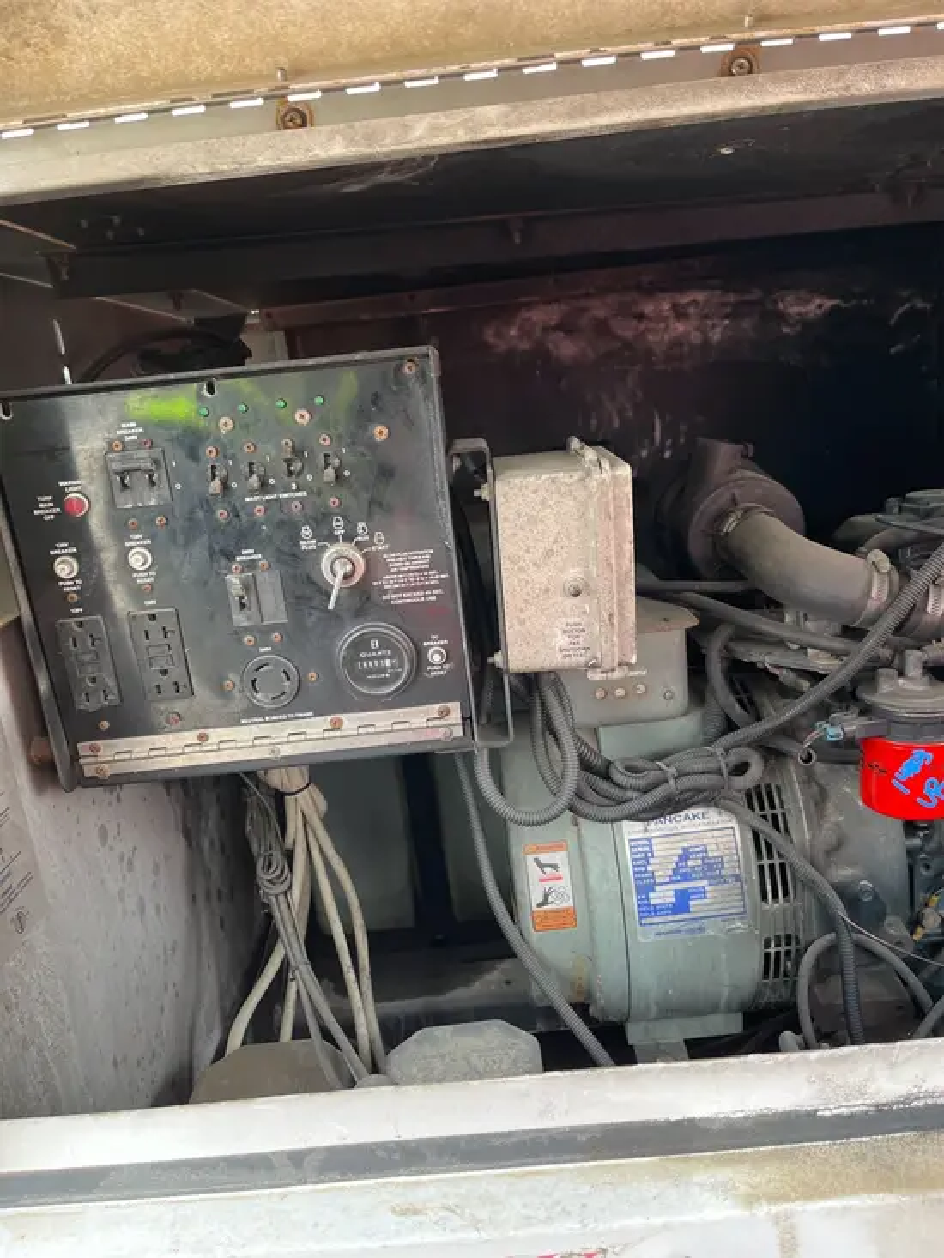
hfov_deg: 53.1
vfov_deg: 67.3
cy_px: 629
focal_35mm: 26
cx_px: 472
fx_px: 945
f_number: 1.6
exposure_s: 1/121
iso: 80
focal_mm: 5.1
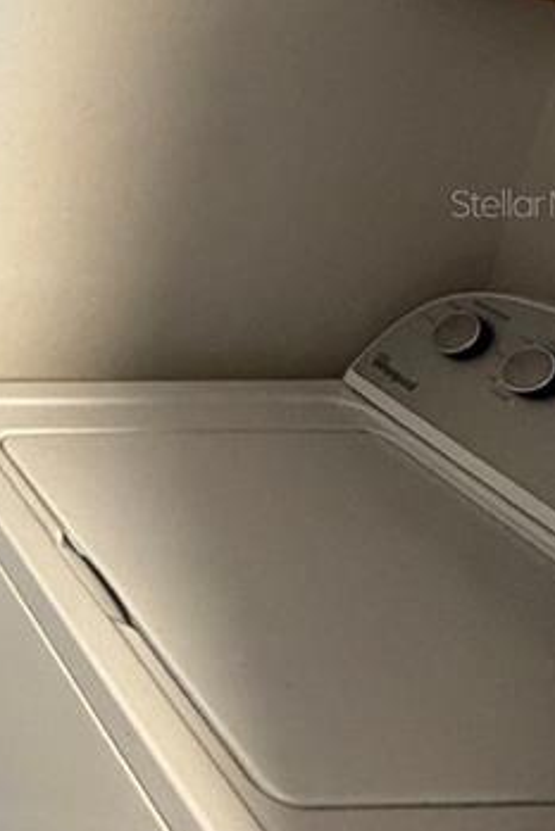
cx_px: -453
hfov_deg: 19.7
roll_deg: +0.2
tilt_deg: -20.2
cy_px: 202
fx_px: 1155
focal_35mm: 50
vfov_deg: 38.5
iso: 500
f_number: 2.2
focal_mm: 2.22
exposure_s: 1/60
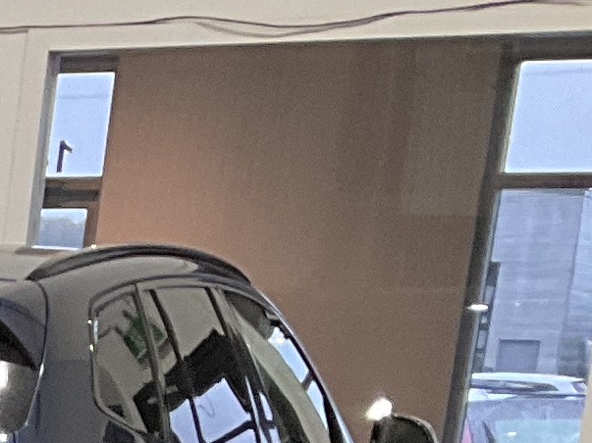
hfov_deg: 8.1
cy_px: 1288
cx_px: -1377
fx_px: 3317
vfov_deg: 6.9
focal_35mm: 194
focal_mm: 3
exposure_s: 1/60
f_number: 1.8
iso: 50
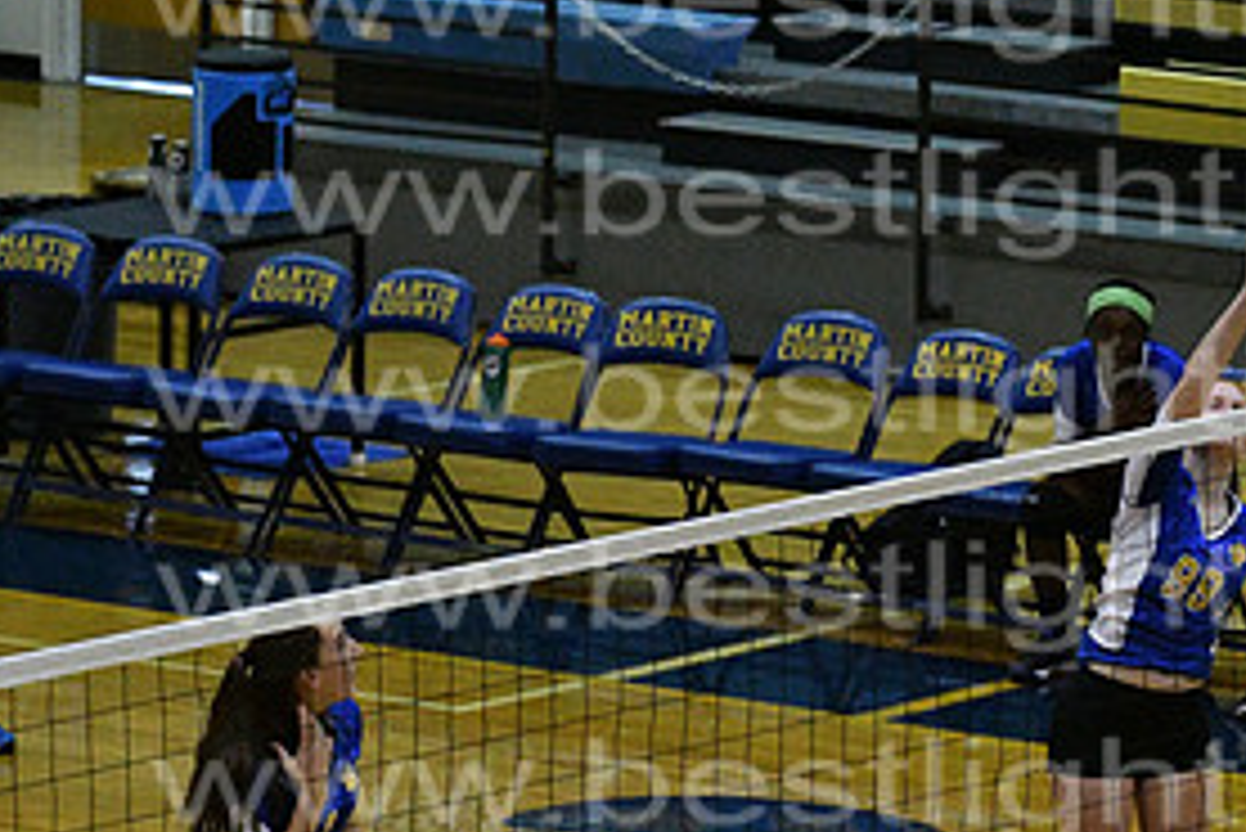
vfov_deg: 3.1
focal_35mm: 439
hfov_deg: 4.7
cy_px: 695
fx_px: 15202
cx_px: 1183
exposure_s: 1/800
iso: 8000
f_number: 4
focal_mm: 140
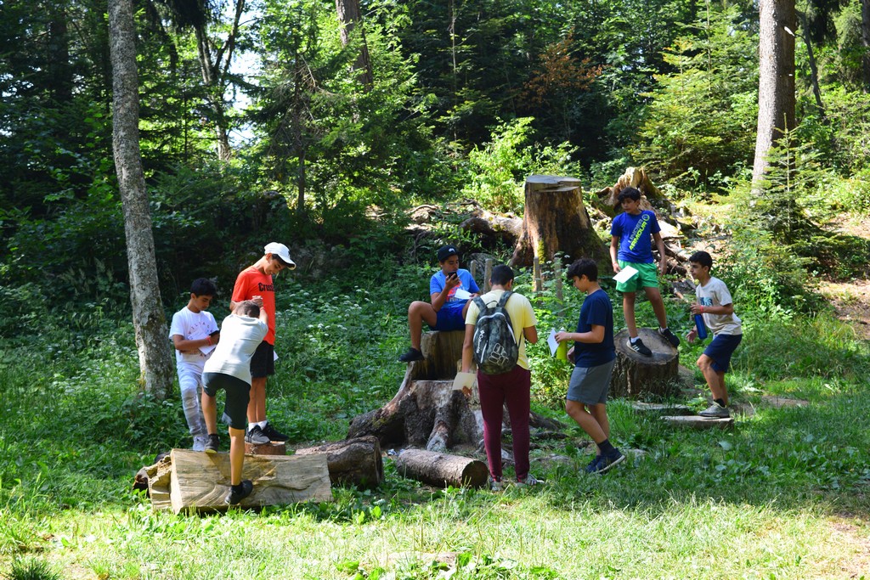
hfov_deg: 27.0
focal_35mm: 75
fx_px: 1813
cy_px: 290
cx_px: 435
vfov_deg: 18.2
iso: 320
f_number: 5.6
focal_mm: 50
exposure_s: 1/250
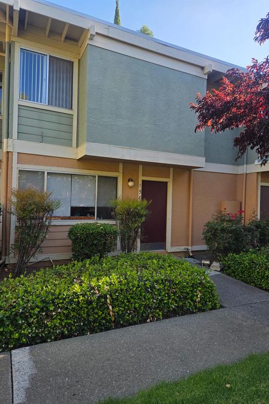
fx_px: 269
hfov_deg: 53.0
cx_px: 150
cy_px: 202
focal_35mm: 24
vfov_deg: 73.8
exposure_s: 1/1262
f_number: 1.8
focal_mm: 5.4
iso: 80
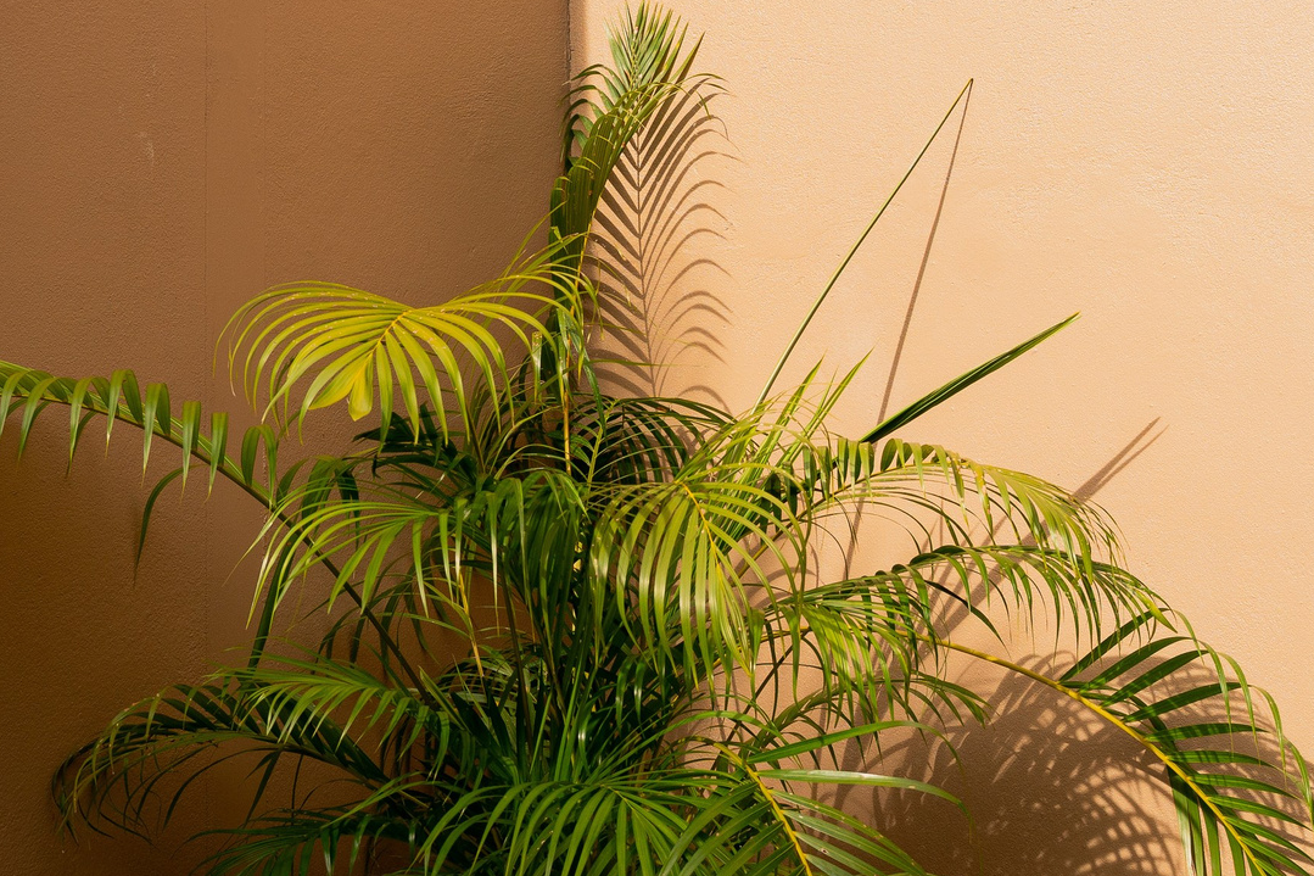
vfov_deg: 19.4
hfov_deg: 28.6
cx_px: 432
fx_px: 2554
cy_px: 304
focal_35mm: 70
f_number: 5.6
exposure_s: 1/250
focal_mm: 29.5
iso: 250
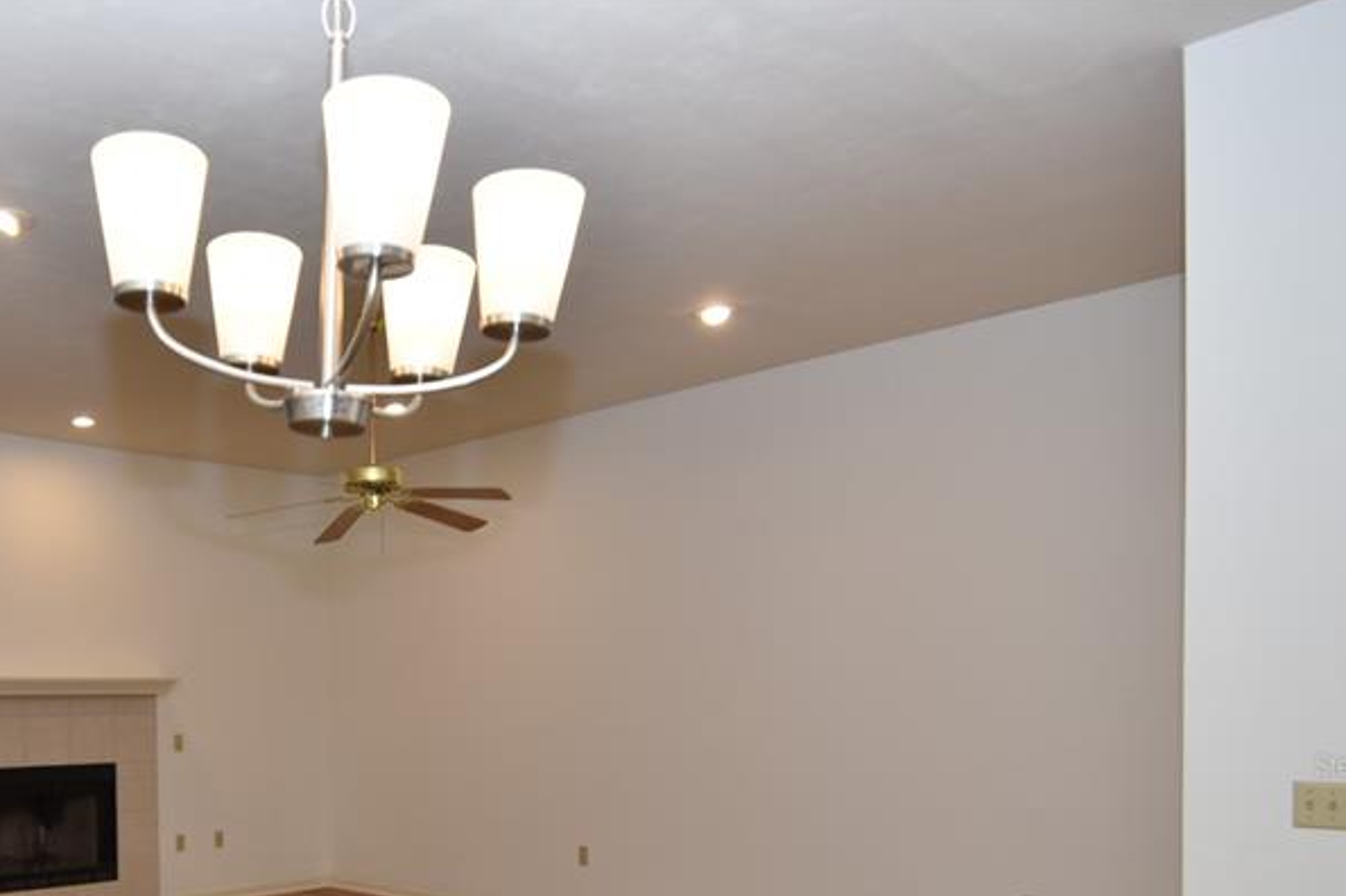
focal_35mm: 31
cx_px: 285
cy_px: 765
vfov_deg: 39.9
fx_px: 1158
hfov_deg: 56.3
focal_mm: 12
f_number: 4.5
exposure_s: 1/80
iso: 200
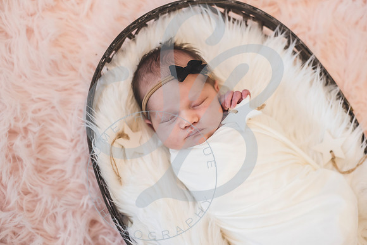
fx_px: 510
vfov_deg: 27.0
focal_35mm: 50
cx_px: 184
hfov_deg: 39.6
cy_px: 122
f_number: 2.8
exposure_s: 1/125
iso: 2000
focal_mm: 50
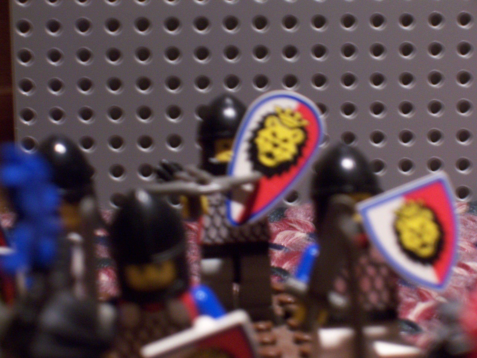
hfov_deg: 18.2
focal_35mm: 108
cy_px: 179
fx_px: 1488
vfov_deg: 13.7
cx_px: 238
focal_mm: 18.6
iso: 160
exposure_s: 1/8
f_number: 4.8
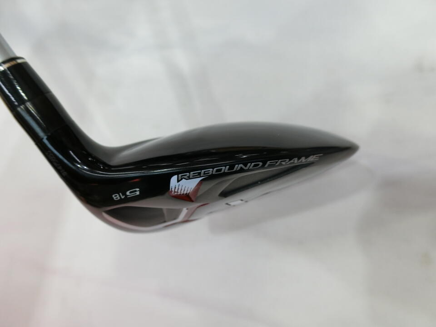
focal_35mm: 25
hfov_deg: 69.4
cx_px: 218
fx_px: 315
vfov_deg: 54.9
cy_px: 164
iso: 125
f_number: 2.8
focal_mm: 5.4
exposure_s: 1/125
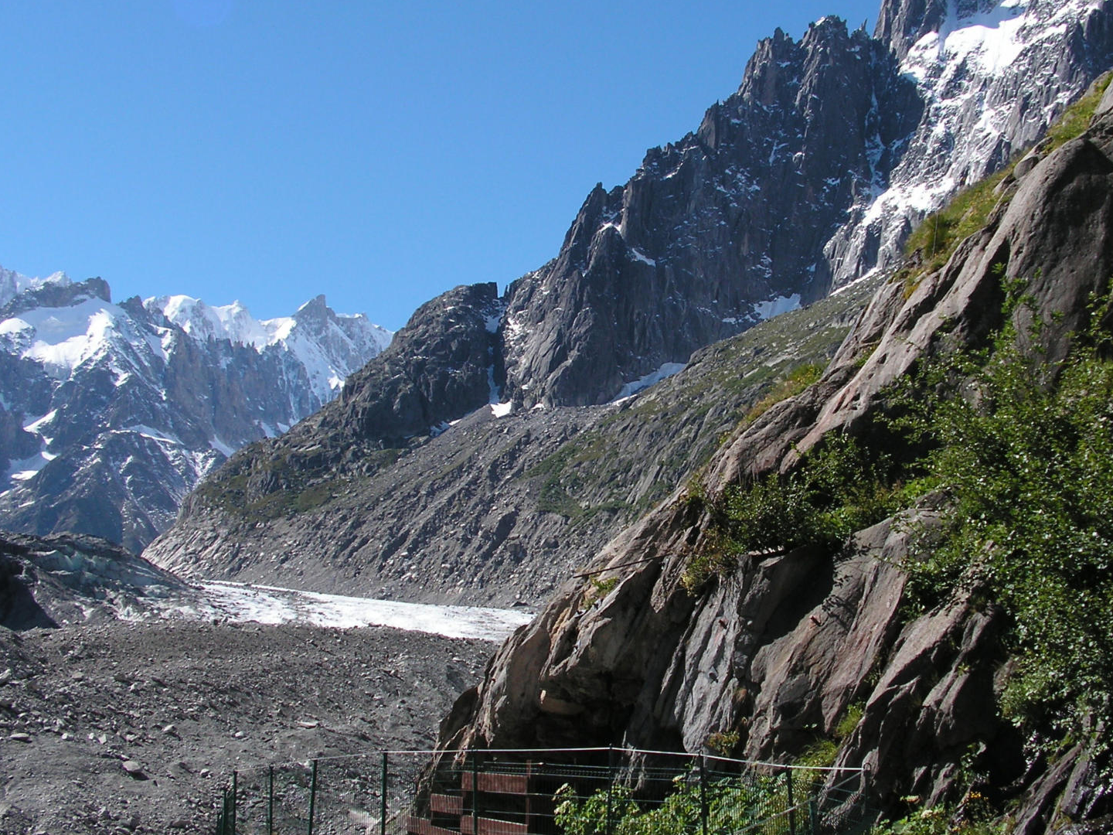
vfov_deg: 30.3
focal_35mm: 48
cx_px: 623
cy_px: 411
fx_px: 1543
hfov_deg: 39.6
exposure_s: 1/320
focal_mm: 6
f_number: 4.8
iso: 50
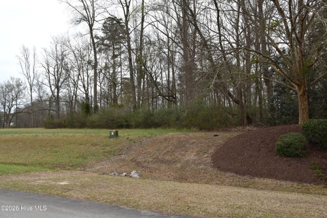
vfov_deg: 43.6
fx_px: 272
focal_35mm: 30
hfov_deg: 61.9
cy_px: 109
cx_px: 164
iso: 100
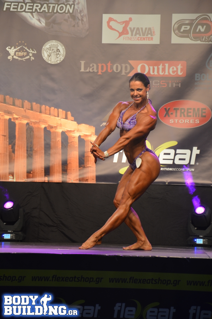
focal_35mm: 158
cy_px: 160
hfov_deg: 8.7
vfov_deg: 13.1
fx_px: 1397
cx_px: 106
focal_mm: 105
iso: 640
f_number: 5.6
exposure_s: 1/60
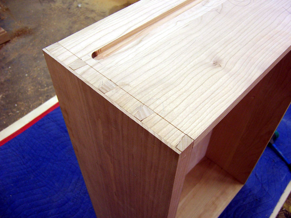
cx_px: 146
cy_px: 109
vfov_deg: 42.9
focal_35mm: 33
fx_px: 277
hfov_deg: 55.4
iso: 140
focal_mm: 5.5
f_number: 3.4
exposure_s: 1/15
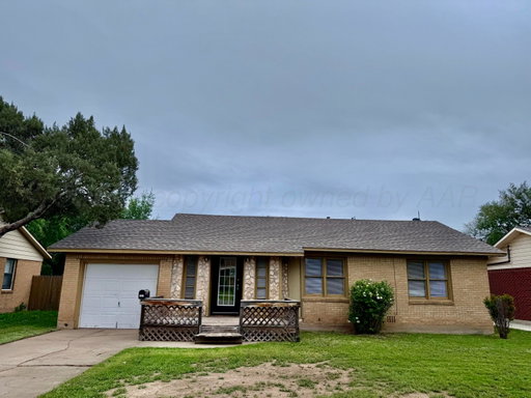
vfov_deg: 56.8
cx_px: 266
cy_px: 199
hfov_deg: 71.6
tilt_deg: +13.4
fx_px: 368
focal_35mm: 24
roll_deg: -1.8
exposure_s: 1/6173
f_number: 1.78
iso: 80
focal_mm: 6.76
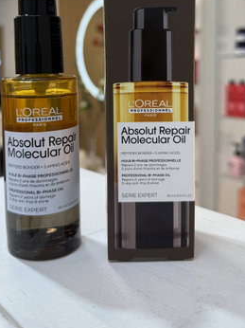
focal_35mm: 37
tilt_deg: -1.5
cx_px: 105
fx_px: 350
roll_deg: +0.9
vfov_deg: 48.1
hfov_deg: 38.5
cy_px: 79
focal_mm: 6.76
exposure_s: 1/100
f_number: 1.78
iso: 80
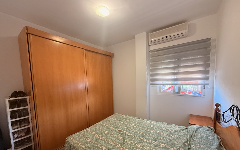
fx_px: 98
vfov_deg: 74.3
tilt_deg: -3.0
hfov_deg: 101.5
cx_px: 119
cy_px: 87
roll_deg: +1.7
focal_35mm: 15
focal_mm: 2.22
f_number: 2.2
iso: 400
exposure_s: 1/50
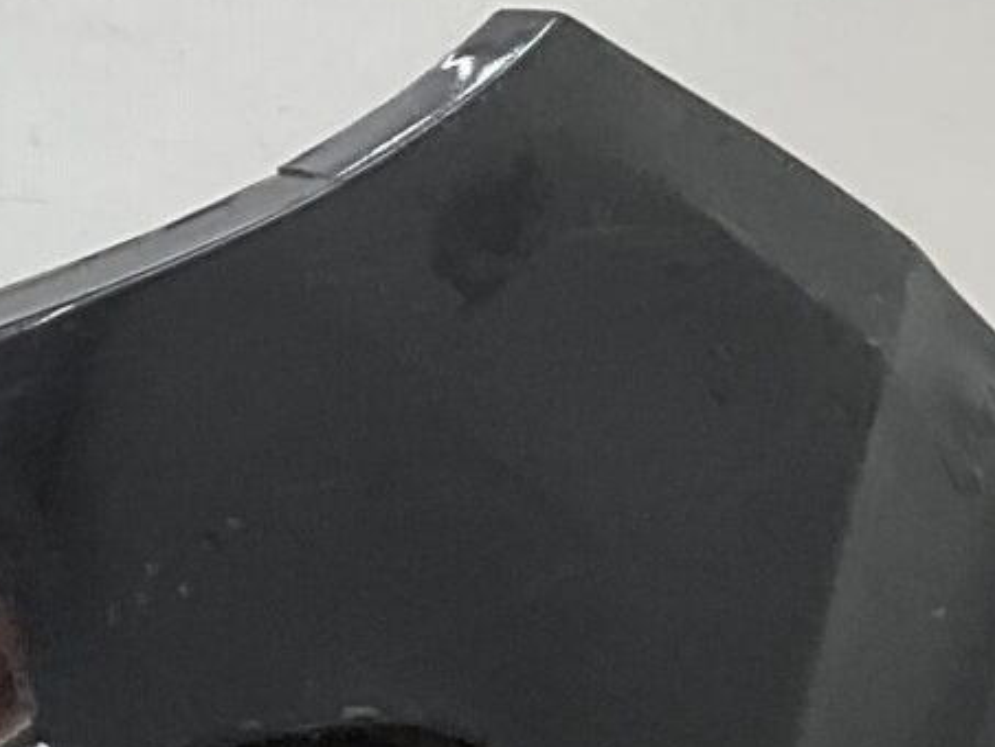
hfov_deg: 10.5
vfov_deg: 9.0
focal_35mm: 164
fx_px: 4715
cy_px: 600
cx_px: -1335
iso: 20
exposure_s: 1/100
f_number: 1.8
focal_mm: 3
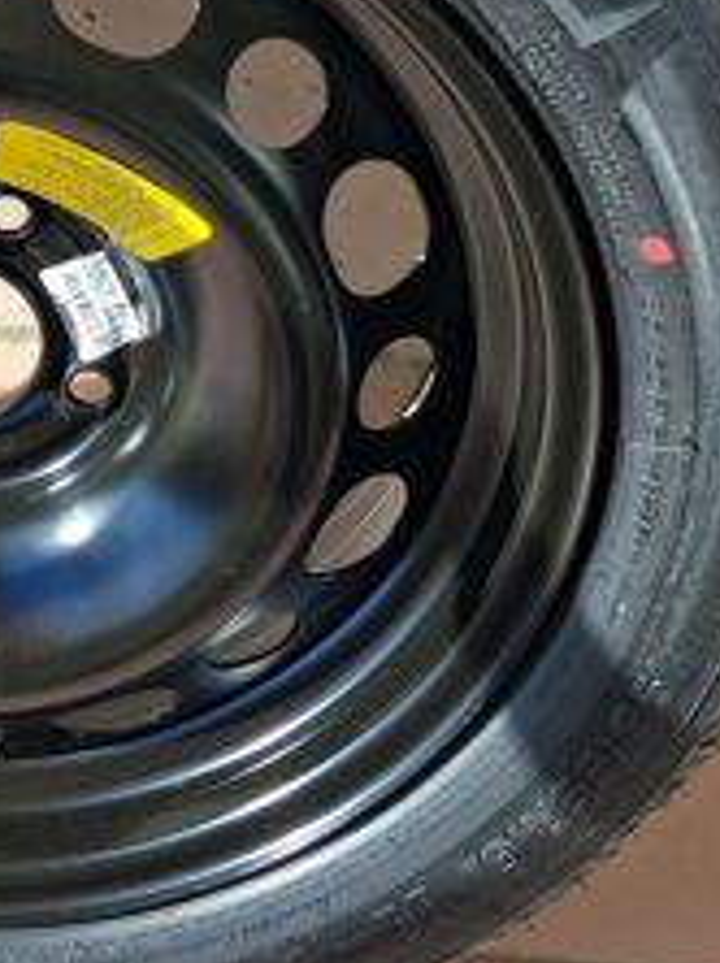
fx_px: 2167
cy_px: 108
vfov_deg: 24.4
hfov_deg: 18.5
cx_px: 43
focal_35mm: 78
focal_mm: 4
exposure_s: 1/253
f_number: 1.8
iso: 25
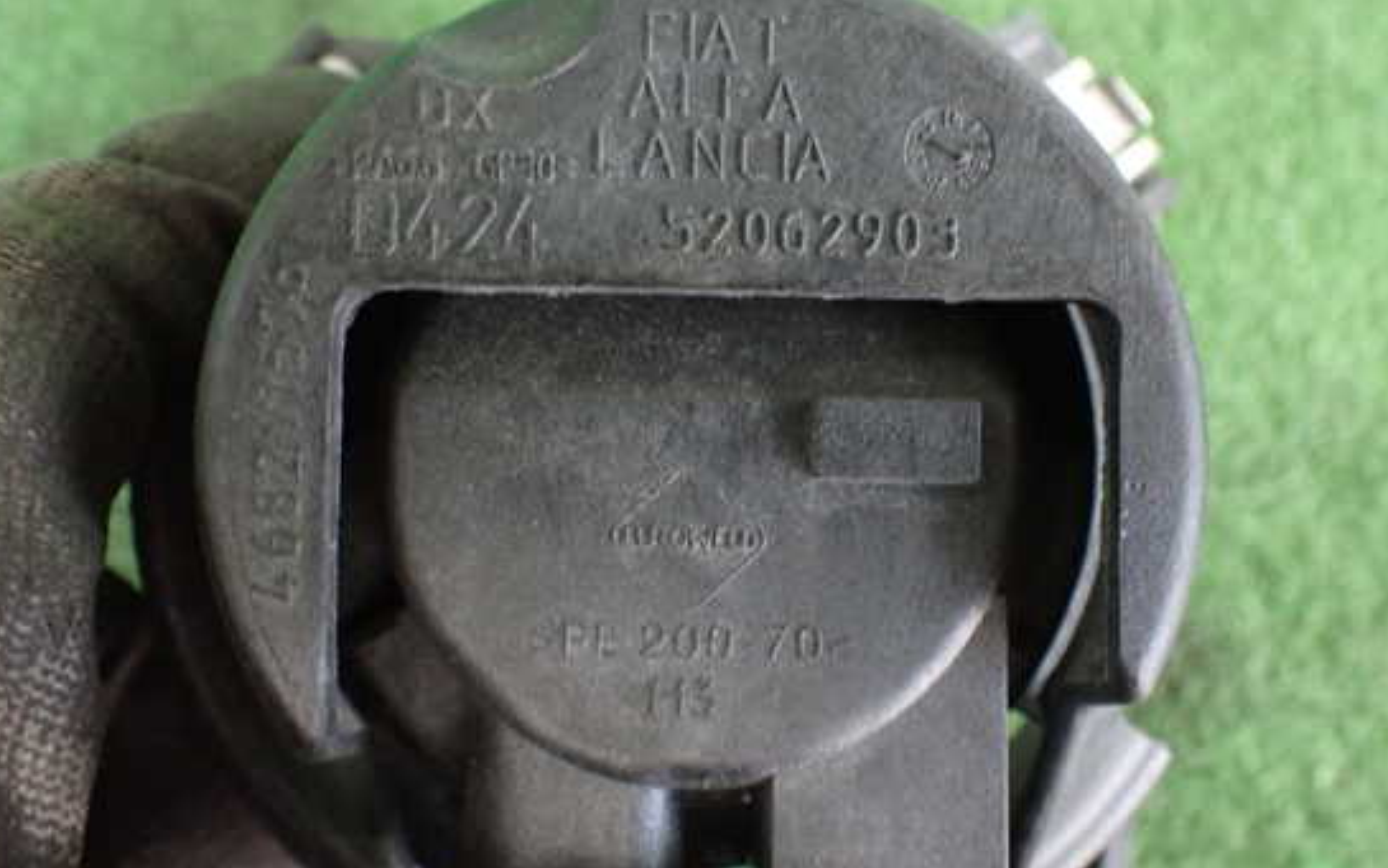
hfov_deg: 55.3
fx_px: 1324
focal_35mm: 35
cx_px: 690
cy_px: 364
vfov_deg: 36.2
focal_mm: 5.4
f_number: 2.3
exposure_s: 1/30
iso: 800
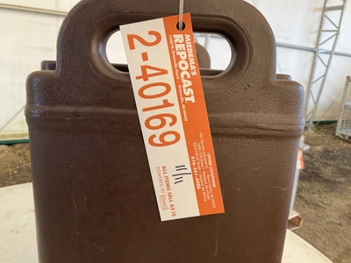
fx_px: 294
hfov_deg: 61.7
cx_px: 176
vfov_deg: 48.2
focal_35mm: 29
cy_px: 132
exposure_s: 1/122
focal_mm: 3
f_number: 1.8
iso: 40
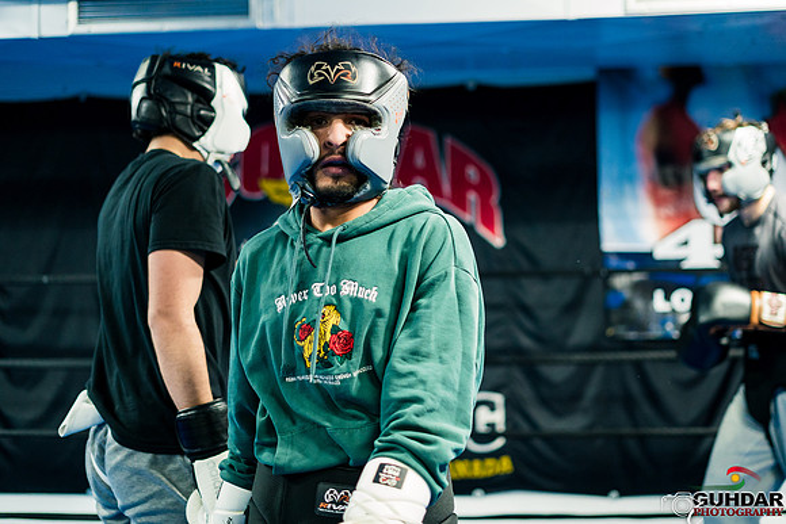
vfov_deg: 24.4
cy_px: 233
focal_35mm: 56
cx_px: 437
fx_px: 1214
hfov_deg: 35.8
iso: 3200
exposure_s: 1/640
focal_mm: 50
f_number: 1.8
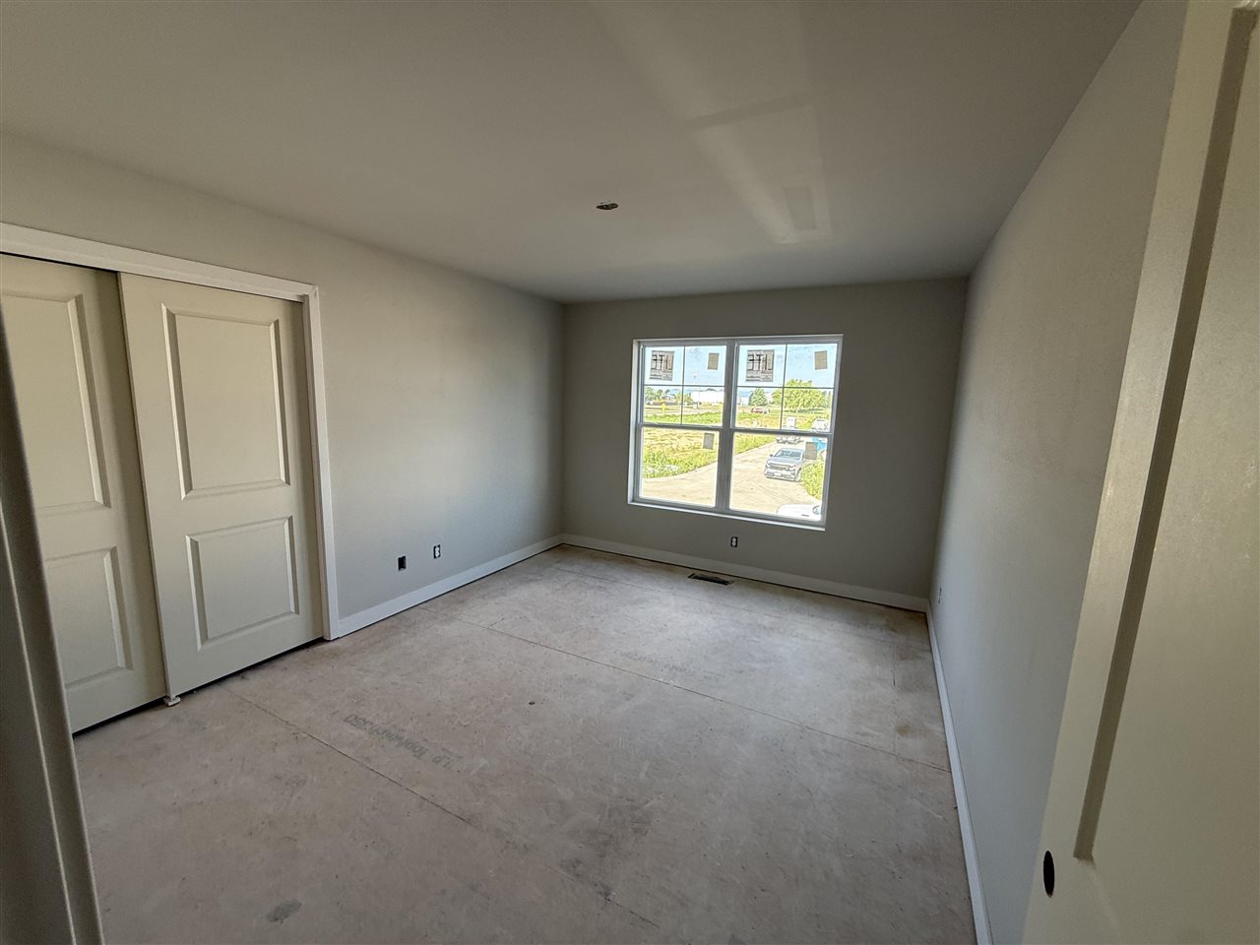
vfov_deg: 85.7
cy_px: 472
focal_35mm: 14
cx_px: 630
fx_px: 510
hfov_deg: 102.1
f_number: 2.2
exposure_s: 1/151
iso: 64
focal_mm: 2.22
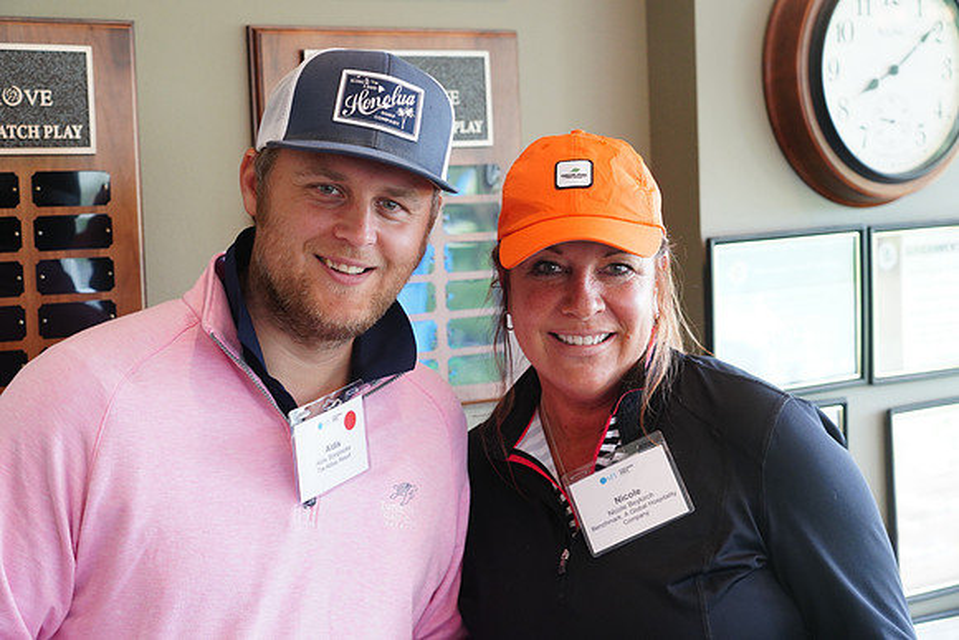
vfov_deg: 21.6
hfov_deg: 31.9
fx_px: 1679
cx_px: 480
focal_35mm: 63
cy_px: 320
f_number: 4.5
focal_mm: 63
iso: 2500
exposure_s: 1/100
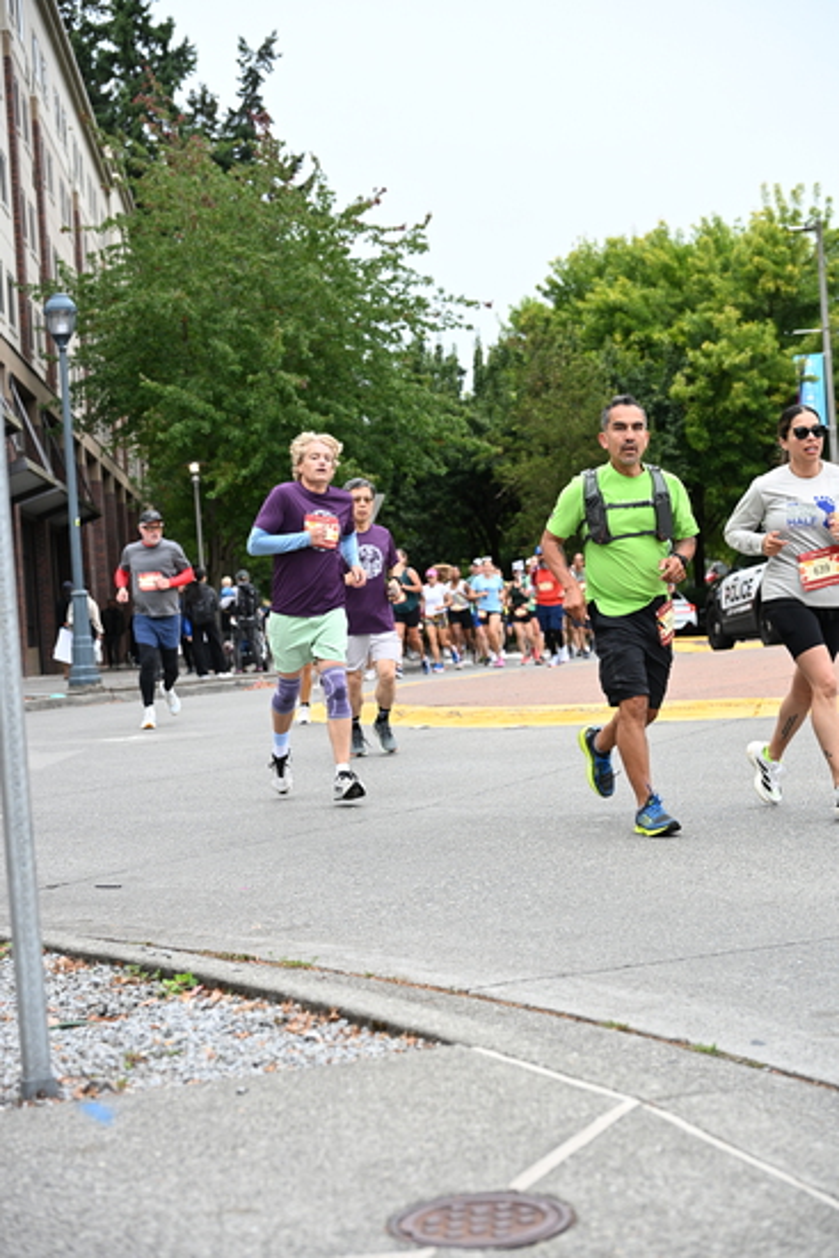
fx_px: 2061
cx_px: 420
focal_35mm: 59
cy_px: 629
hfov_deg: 23.0
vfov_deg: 33.9
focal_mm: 59
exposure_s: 1/800
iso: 1600
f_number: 4
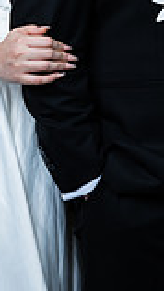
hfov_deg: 6.6
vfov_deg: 11.4
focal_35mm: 184
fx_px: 1421
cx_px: 101
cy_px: -74
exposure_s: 1/160
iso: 200
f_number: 4.5
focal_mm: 61.7
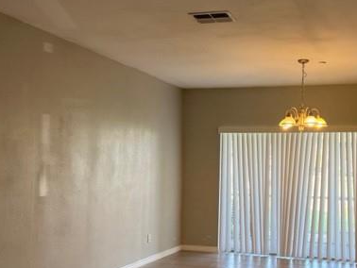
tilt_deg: -1.7
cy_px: 174
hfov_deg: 42.2
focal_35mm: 44
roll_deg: -1.2
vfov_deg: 32.7
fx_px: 454
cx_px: 246
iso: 100
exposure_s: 1/120
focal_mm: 5.7
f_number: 1.5
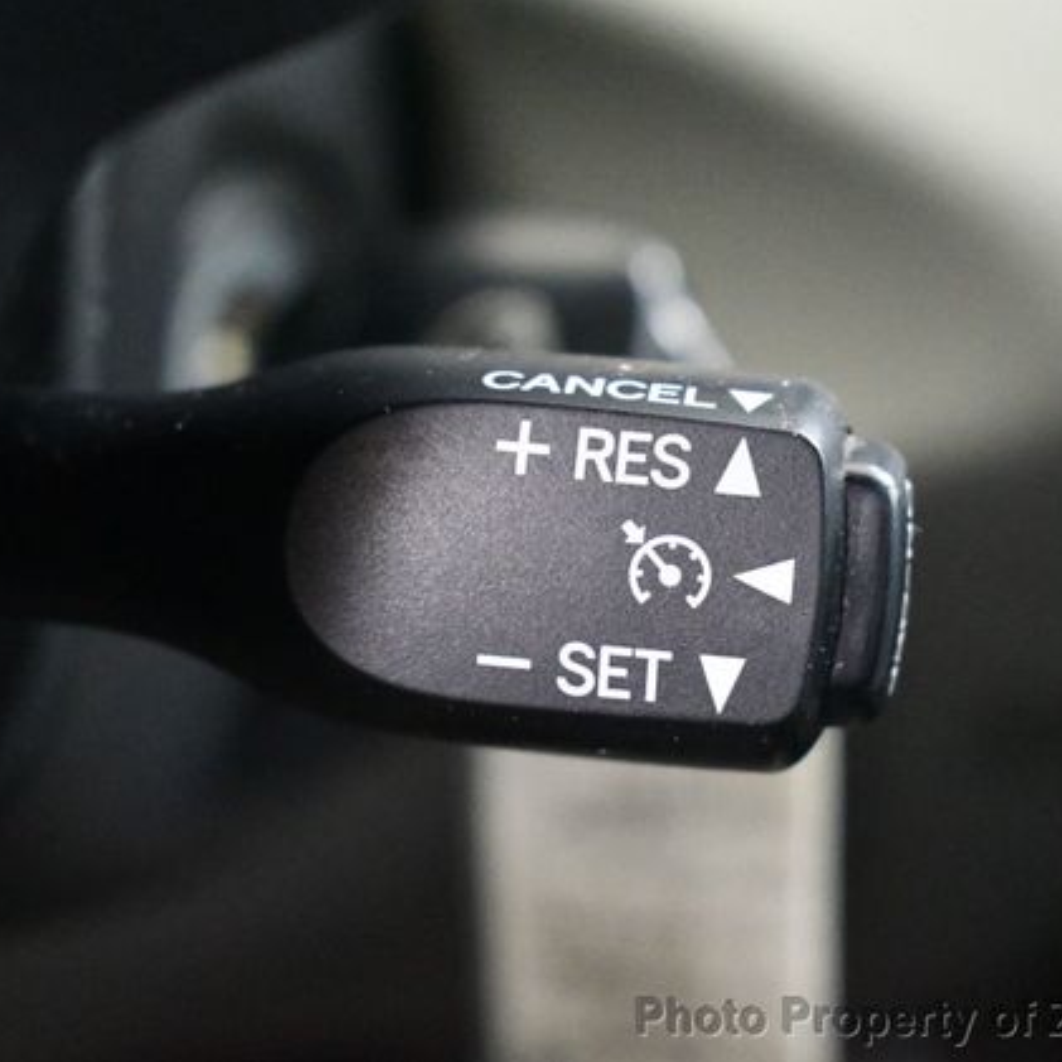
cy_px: 527
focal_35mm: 89
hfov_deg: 19.5
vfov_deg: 19.5
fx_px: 3089
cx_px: 605
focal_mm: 46
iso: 12800
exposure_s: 1/50
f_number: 5.3
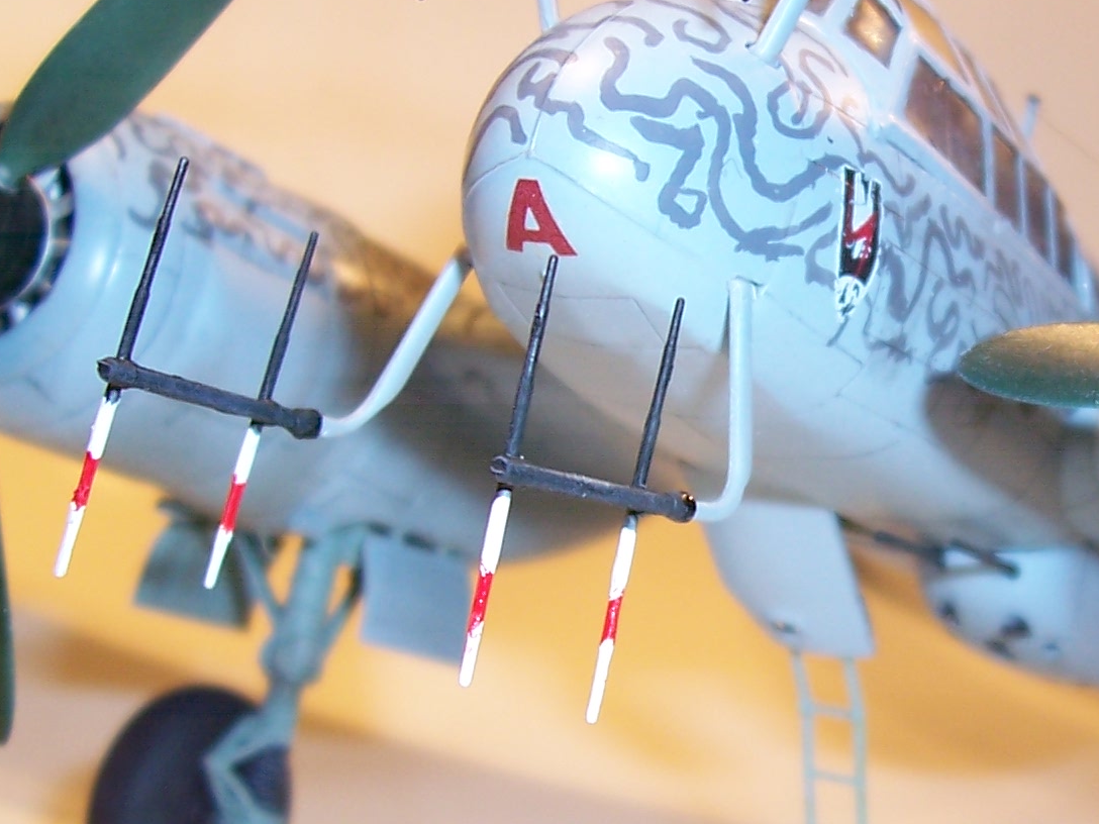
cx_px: 914
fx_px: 2286
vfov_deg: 20.4
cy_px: 486
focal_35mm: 72
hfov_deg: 26.4
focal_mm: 5.6
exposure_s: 1/60
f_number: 2.7
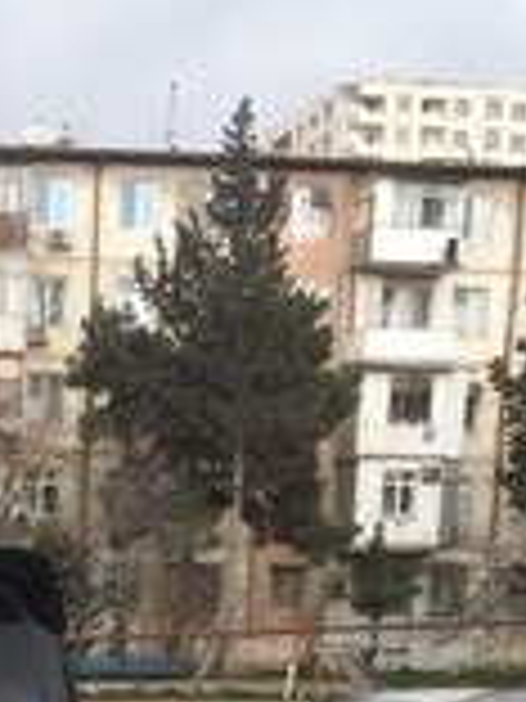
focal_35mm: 92
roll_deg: -0.3
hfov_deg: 14.8
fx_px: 1864
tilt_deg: -8.4
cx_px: -288
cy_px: 994
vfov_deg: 19.1
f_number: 2.2
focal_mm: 4.15
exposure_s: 1/416
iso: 32
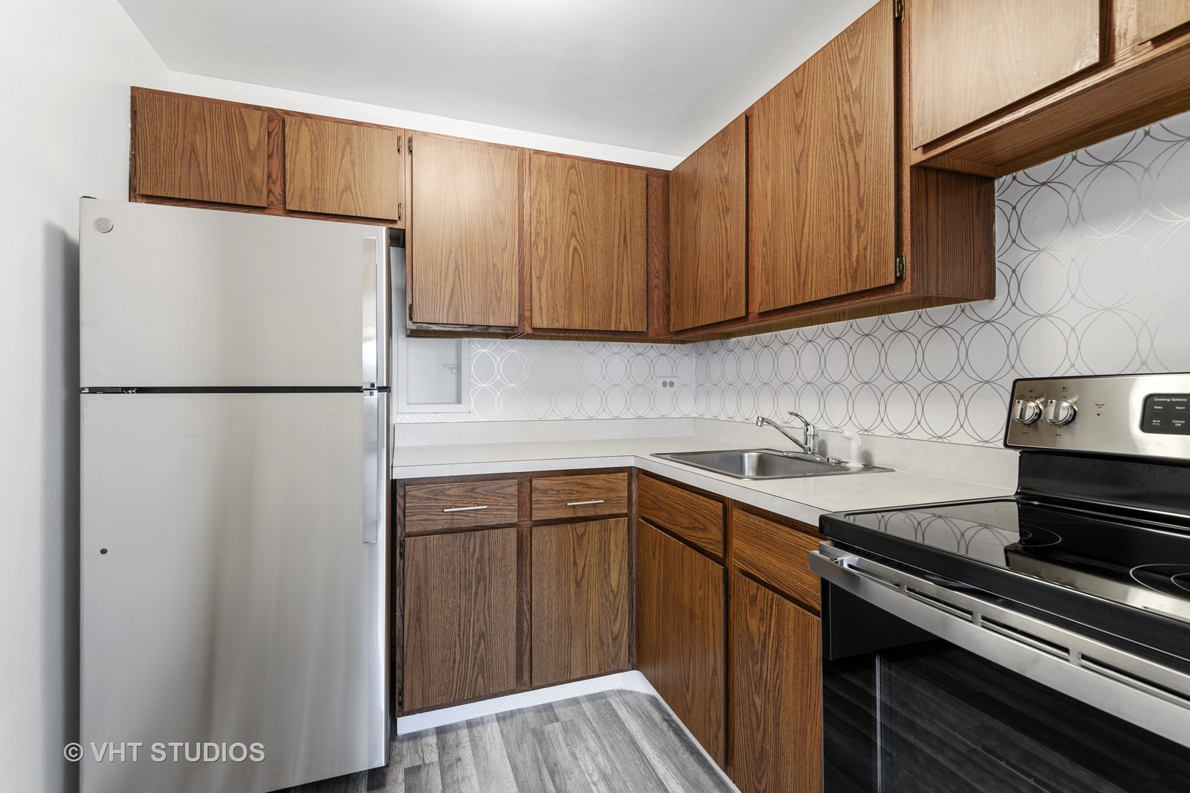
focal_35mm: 16
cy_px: 396
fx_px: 529
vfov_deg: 73.7
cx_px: 595
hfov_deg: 96.7
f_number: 9.5
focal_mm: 16
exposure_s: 1/2
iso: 200
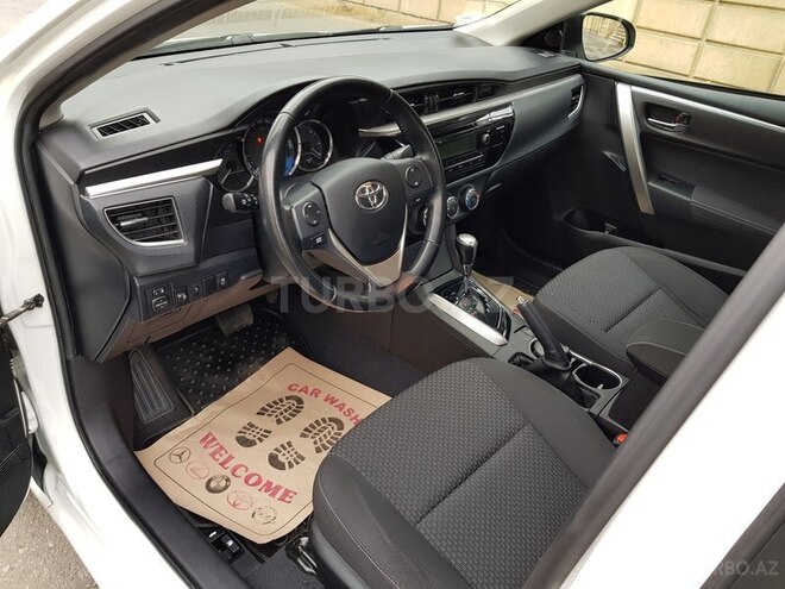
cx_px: 392
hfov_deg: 67.3
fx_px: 590
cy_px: 294
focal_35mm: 26
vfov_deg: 53.1
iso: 80
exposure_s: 1/60
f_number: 1.7
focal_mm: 4.2
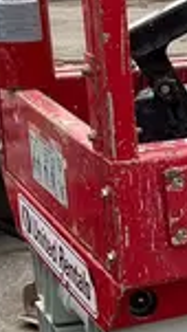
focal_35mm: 148
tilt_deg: -12.9
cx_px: 515
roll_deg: +3.0
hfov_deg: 7.4
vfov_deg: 14.5
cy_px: 188
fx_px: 1304
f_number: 1.8
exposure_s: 1/534
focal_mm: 3.99
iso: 32
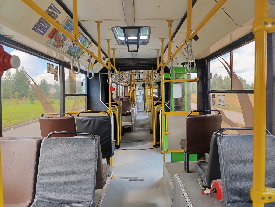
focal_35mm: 23
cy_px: 104
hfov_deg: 73.8
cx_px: 138
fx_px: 183
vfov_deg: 59.0
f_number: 1.65
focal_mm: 6.14
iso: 160
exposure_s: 1/100
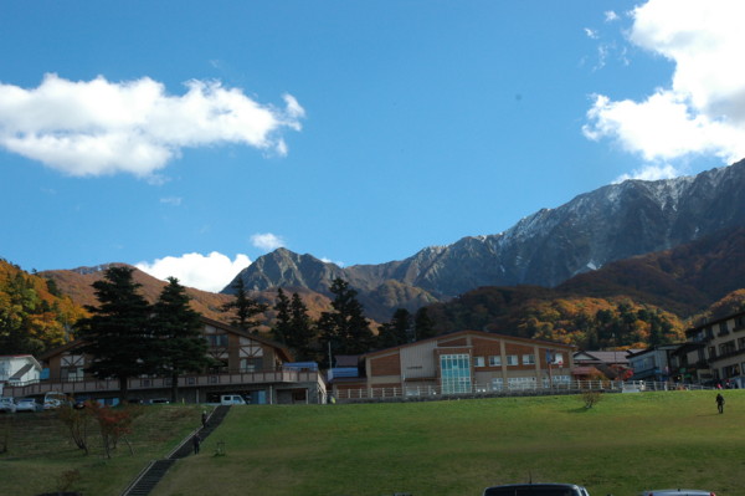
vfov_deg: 28.9
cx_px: 372
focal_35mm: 46
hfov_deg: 42.4
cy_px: 248
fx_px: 961
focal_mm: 31
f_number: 10
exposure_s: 1/320
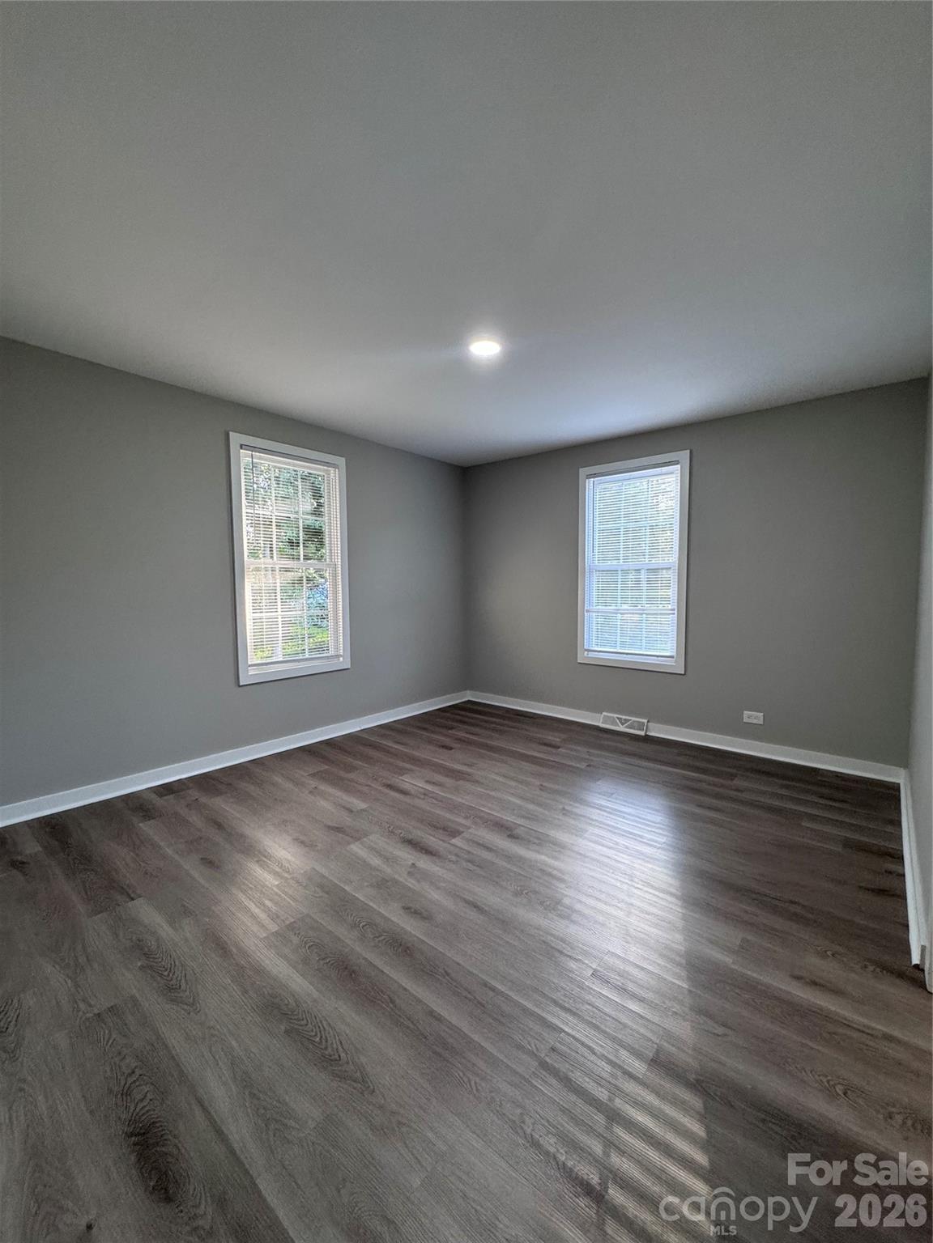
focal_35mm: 14
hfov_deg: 85.7
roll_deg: +1.2
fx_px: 503
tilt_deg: -3.3
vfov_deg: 102.1
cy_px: 622
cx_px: 466
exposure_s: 1/120
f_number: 2.2
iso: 250
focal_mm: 2.22
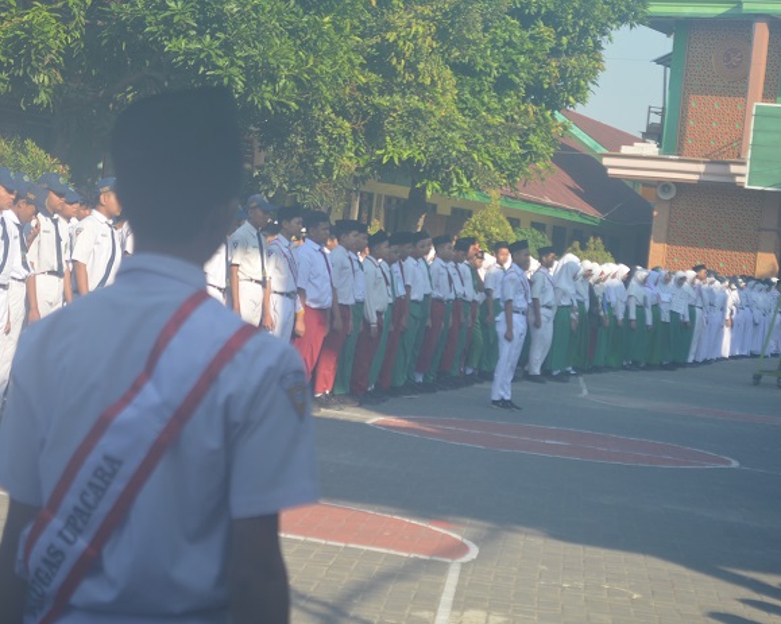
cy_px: 312
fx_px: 2162
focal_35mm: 94
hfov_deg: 20.5
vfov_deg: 16.4
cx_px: 407
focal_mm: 55
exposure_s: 1/160
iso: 100
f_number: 6.3
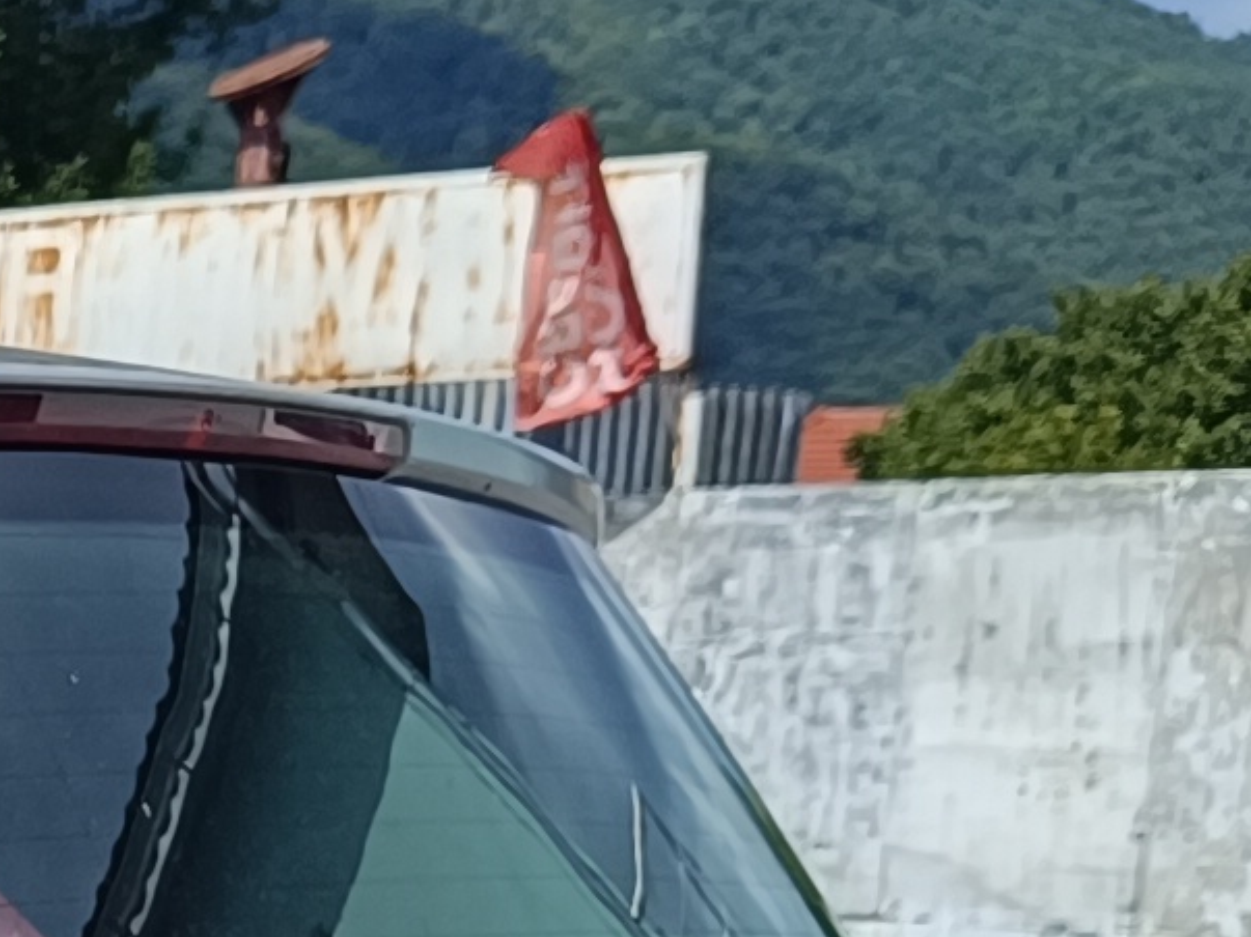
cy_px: 2272
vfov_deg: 8.3
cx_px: -1687
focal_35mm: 163
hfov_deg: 10.5
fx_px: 5890
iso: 53
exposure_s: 1/1290
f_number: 1.88
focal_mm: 5.59
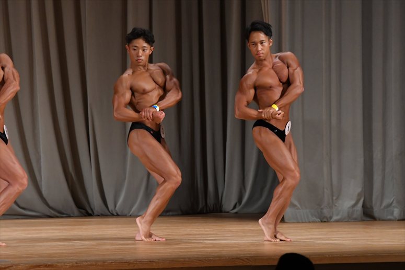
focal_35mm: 270
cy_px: 135
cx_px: 202
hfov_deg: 7.6
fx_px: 3036
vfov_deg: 5.1
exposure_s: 1/400
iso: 3200
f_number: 5.6
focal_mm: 180
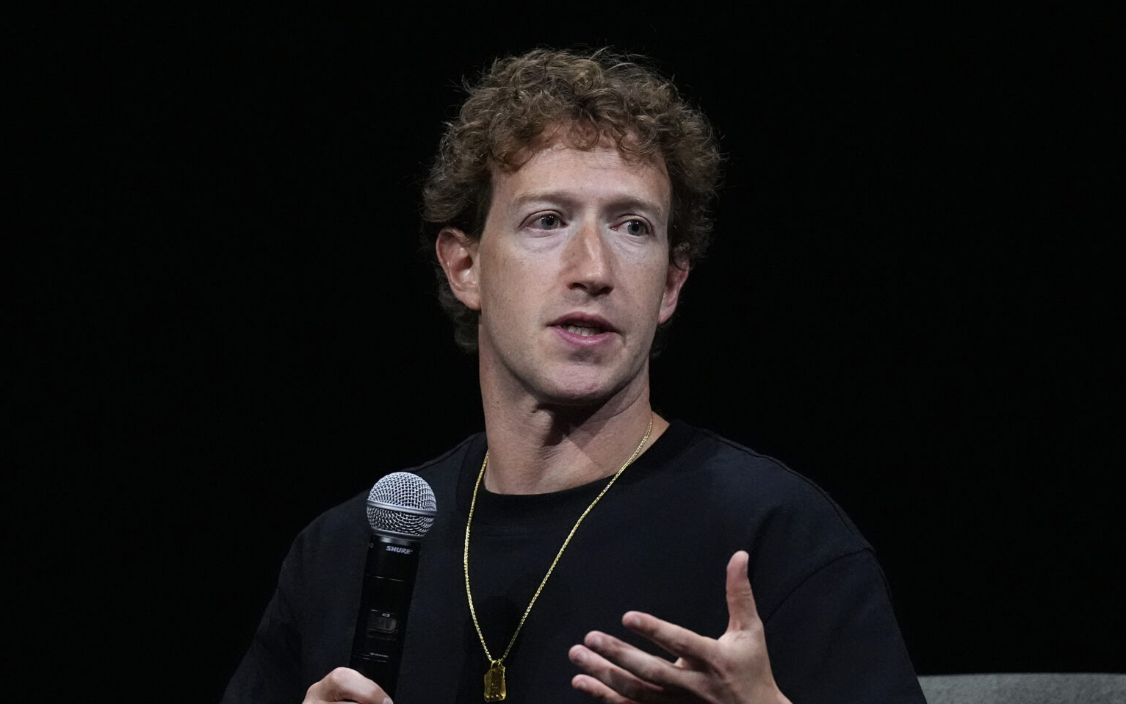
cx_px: 563
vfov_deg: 1.4
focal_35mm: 920
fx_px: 28231
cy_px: 364
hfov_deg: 2.3
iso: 8000
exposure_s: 1/400
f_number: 4
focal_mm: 600
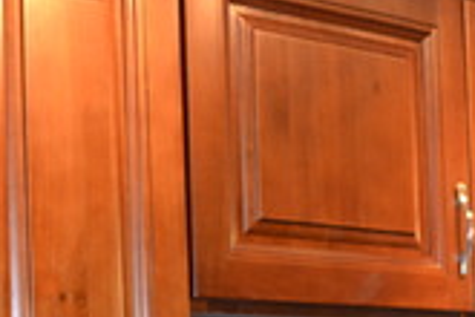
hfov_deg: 19.4
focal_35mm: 105
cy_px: 451
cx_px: 299
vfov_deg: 12.5
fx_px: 1385
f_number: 3.5
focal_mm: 18
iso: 1250
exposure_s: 1/60
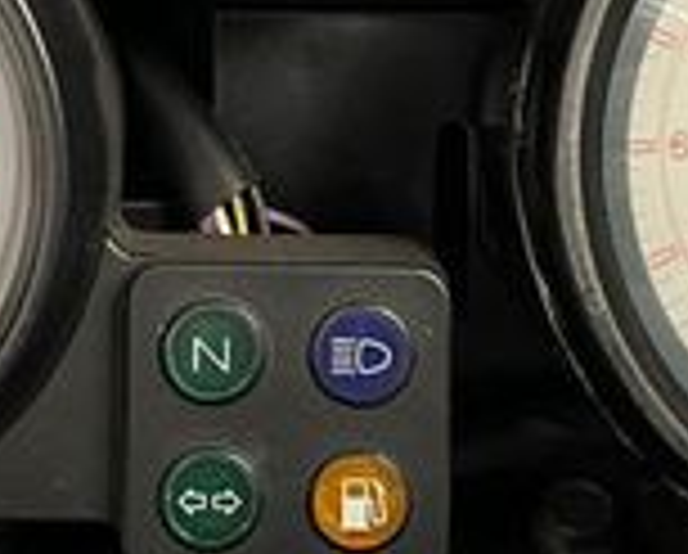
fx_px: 2163
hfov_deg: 18.1
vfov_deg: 14.5
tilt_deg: -40.0
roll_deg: -10.8
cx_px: 288
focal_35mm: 106
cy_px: 135
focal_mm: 5.1
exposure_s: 1/50
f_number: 1.6
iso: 400
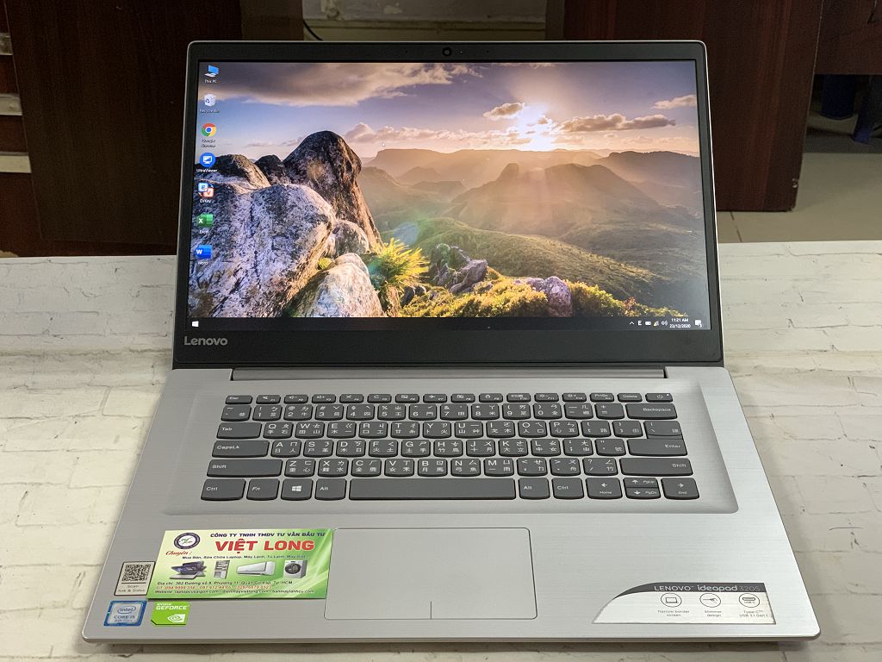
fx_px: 1325
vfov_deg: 28.0
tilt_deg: -29.3
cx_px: 441
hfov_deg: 36.8
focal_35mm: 52
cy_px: 331
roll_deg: +0.5
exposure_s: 1/50
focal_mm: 6
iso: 200
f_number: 2.4
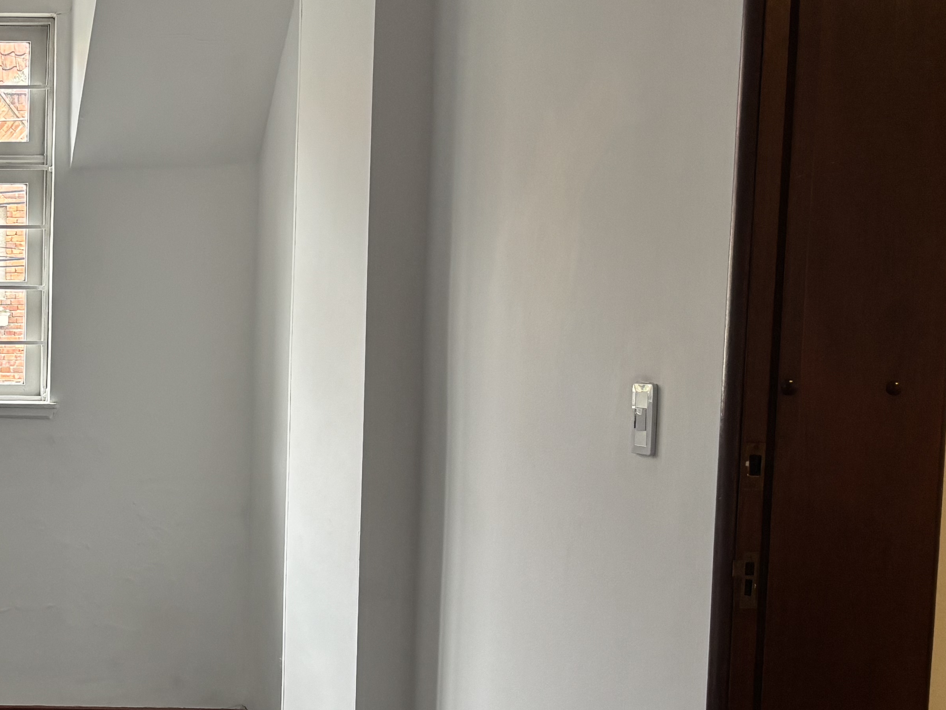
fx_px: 1695
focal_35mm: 62
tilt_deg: -4.9
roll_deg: -0.7
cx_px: -152
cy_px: 435
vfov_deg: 23.6
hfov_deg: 27.8
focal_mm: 5.96
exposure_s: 1/85
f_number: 1.6
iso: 125
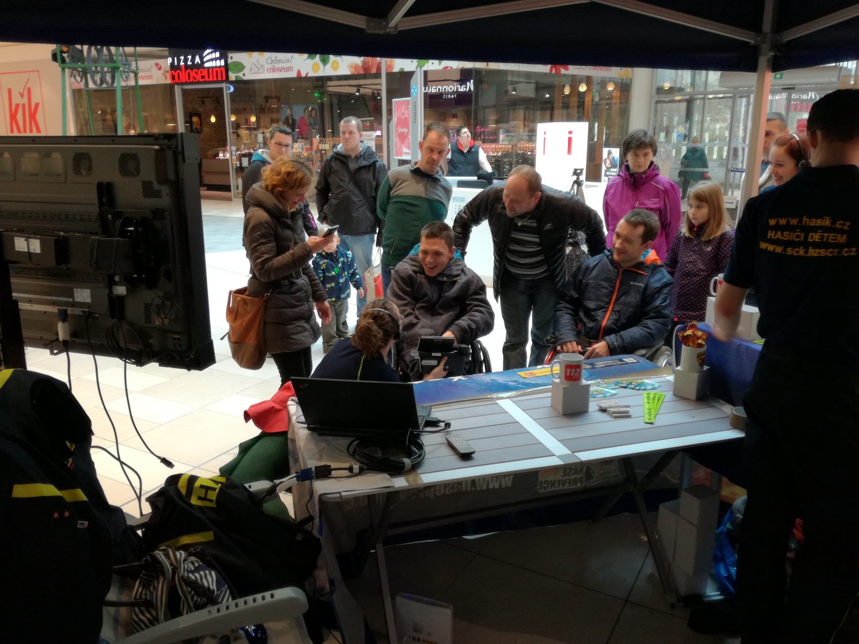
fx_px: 670
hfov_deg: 65.3
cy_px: 322
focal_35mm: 27
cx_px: 430
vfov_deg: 51.4
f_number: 2
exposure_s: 1/33.3
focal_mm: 3.79
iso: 80
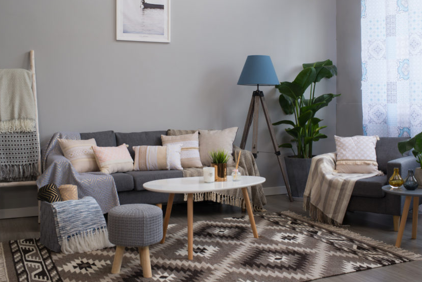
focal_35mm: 43
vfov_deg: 31.2
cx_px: 224
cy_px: 121
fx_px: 504
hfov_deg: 45.4
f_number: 10
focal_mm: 35
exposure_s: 1/10
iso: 200
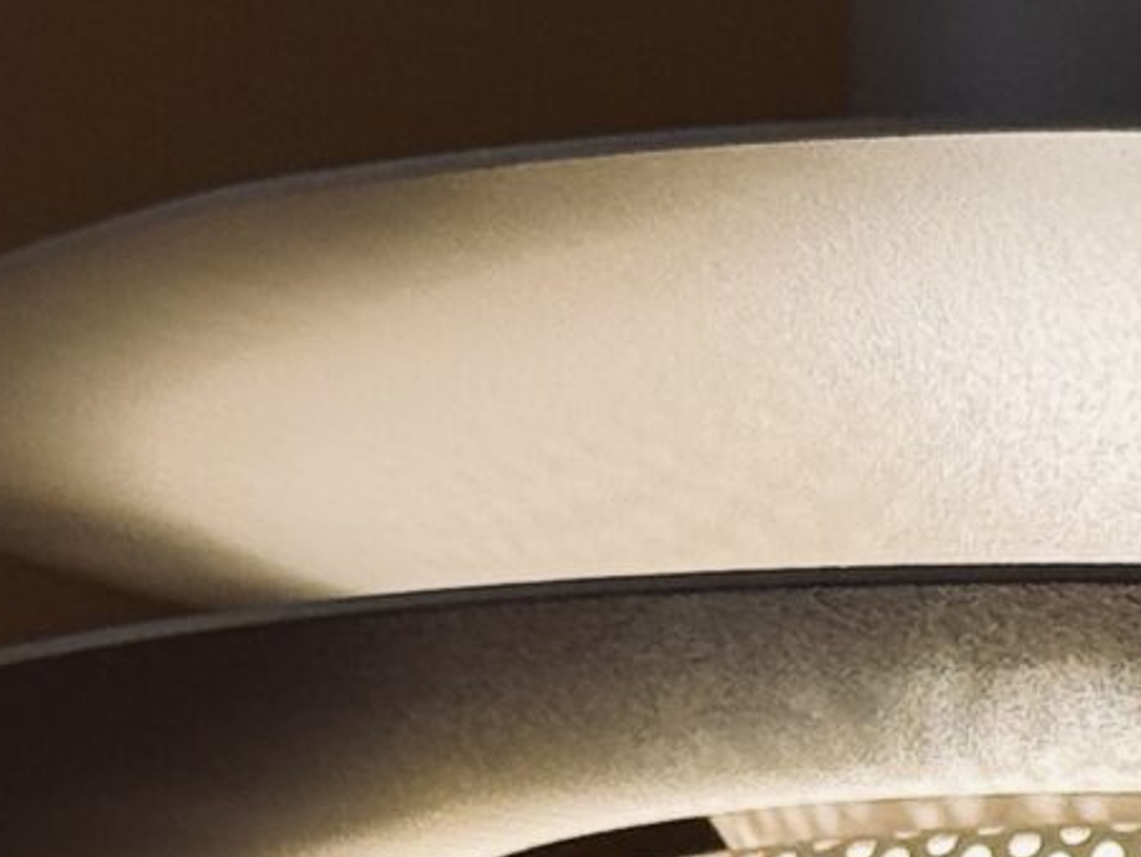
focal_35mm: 273
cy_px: 1171
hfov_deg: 7.2
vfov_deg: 5.4
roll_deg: -0.2
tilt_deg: +8.3
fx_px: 9003
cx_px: 1182
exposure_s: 1/100
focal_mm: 6.76
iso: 100
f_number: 1.78
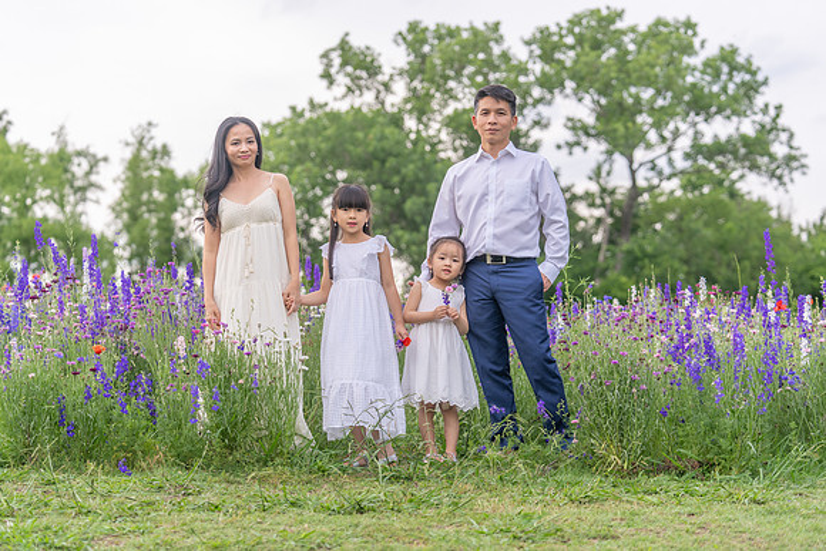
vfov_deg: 15.7
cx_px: 413
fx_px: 1997
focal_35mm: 87
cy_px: 276
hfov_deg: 23.4
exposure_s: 1/400
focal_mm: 87
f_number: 3.2
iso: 160
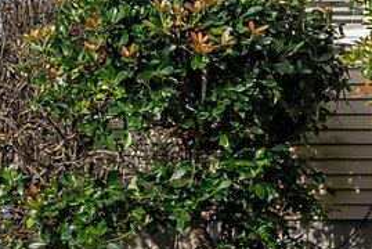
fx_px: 1965
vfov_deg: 7.2
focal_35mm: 190
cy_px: -84
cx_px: 1124
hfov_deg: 8.8
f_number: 5.6
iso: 160
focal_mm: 25
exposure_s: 1/1250
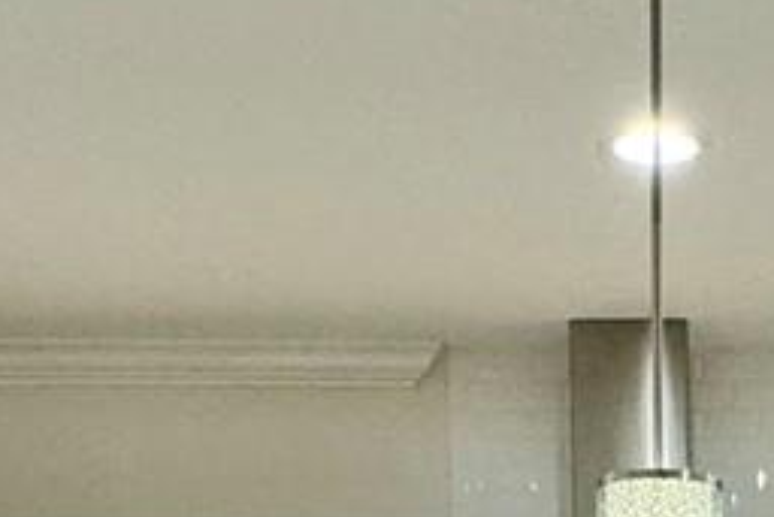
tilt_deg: -4.1
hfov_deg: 21.8
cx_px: 711
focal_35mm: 91
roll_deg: -0.4
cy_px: 1055
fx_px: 1958
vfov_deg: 13.0
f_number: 2.2
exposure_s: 1/120
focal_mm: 2.22
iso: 250
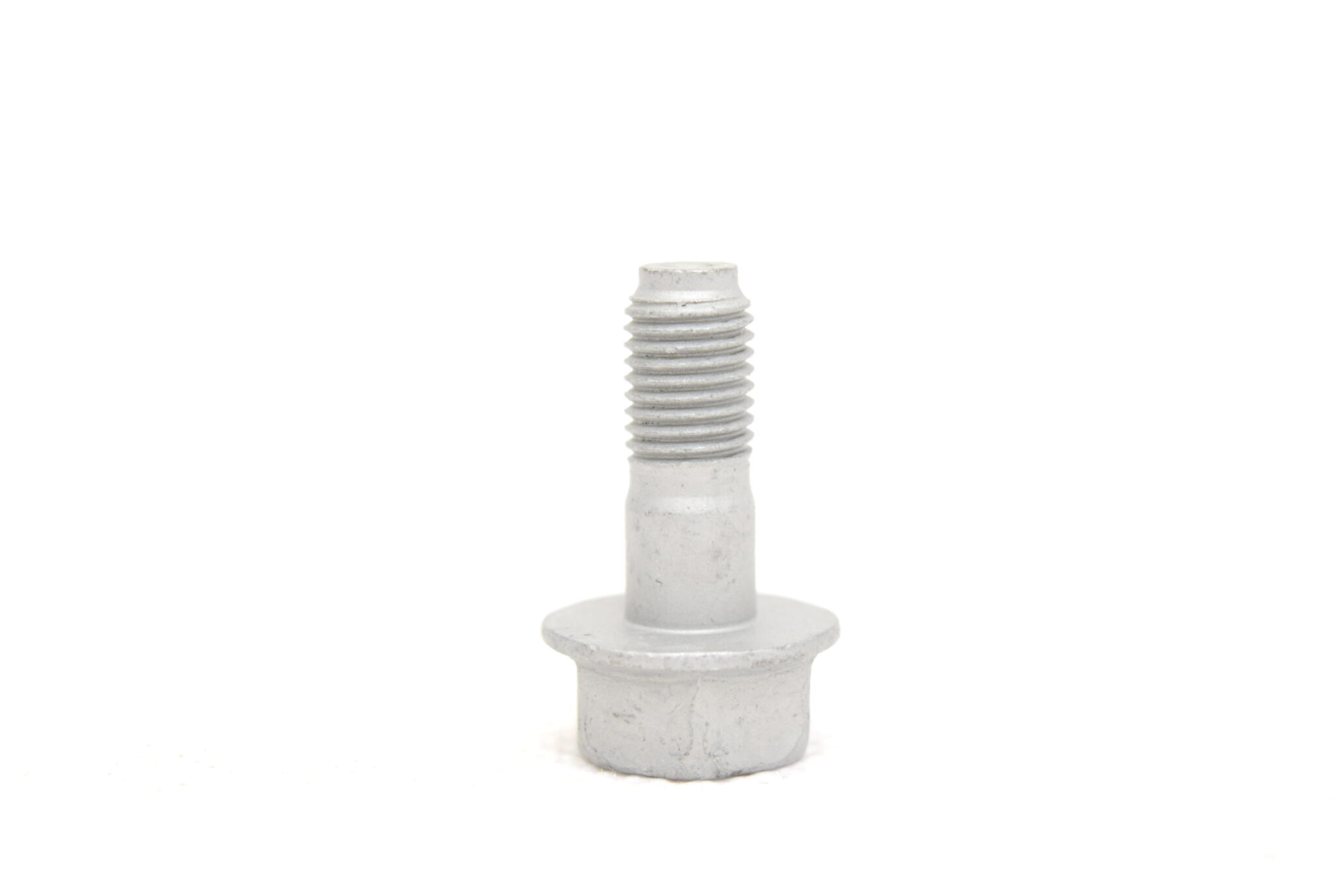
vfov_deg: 17.5
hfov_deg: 26.0
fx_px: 2907
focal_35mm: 78
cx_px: 670
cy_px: 448
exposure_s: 1/160
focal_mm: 52
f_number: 6.3
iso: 400
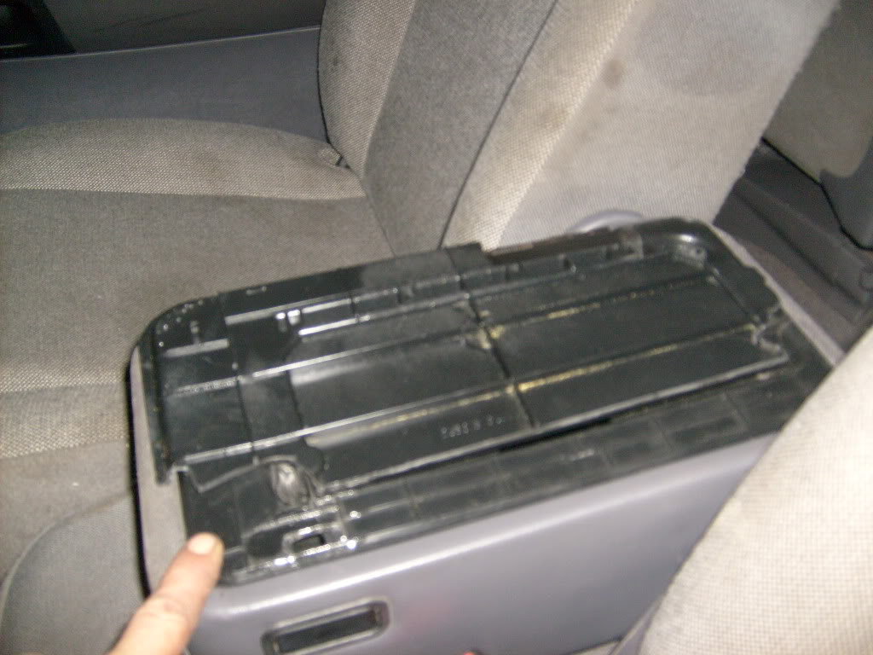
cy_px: 328
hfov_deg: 52.6
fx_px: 883
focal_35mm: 35
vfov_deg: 40.7
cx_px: 436
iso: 100
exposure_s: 1/45
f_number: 2.8
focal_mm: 5.8
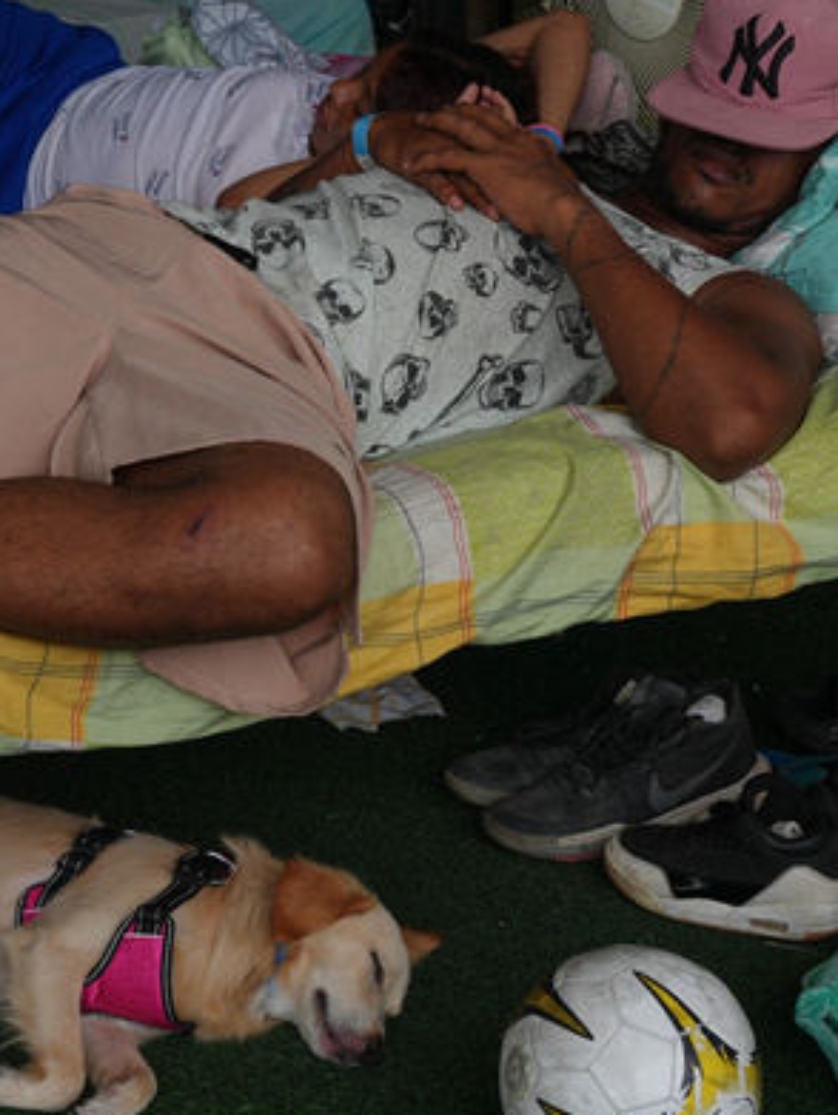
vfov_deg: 22.2
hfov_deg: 16.8
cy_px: 625
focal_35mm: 88
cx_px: 316
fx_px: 2836
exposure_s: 1/160
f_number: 5
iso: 64
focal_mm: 35
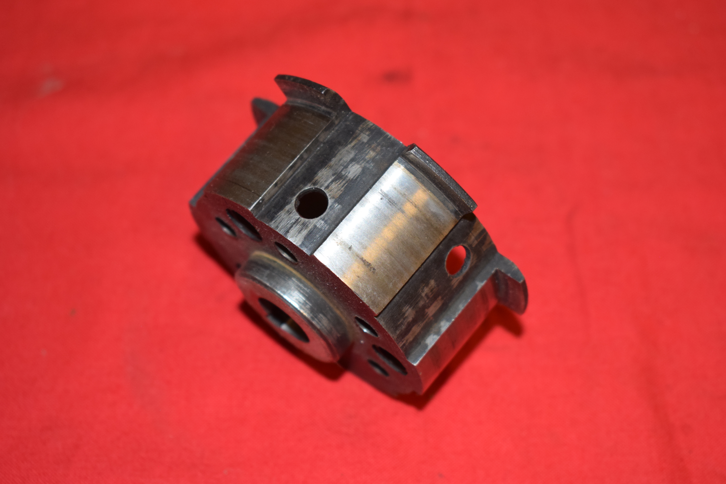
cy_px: 242
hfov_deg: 28.1
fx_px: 1452
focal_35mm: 72
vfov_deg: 18.9
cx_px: 363
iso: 640
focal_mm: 48
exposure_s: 1/60
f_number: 5.3
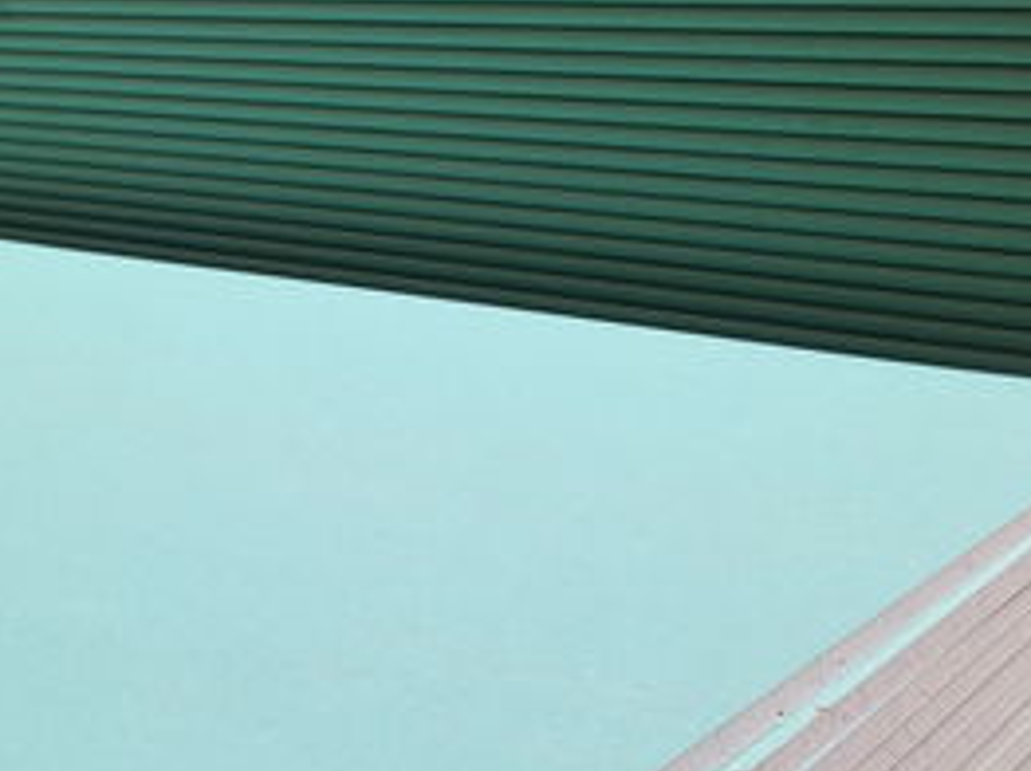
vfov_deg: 23.0
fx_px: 1875
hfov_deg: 30.5
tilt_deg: -21.0
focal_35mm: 63
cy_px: 568
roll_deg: +2.5
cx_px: 350
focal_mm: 4.1
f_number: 2.4
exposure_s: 1/120
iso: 64
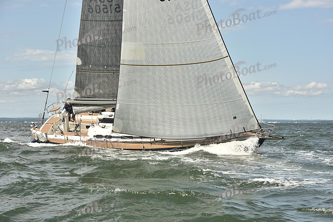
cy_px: 111
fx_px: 648
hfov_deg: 28.8
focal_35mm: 70
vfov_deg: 19.5
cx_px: 166
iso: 250
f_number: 8
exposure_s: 1/800
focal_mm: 70
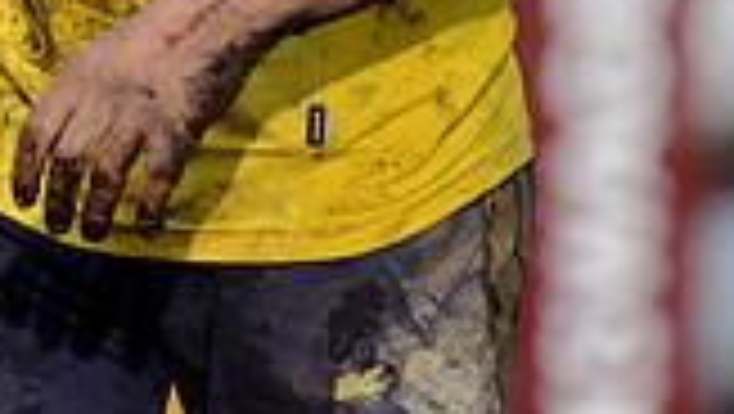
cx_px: 158
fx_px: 14161
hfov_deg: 3.0
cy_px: -421
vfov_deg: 1.7
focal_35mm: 727
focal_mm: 195
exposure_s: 1/3200
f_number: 2.8
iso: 500
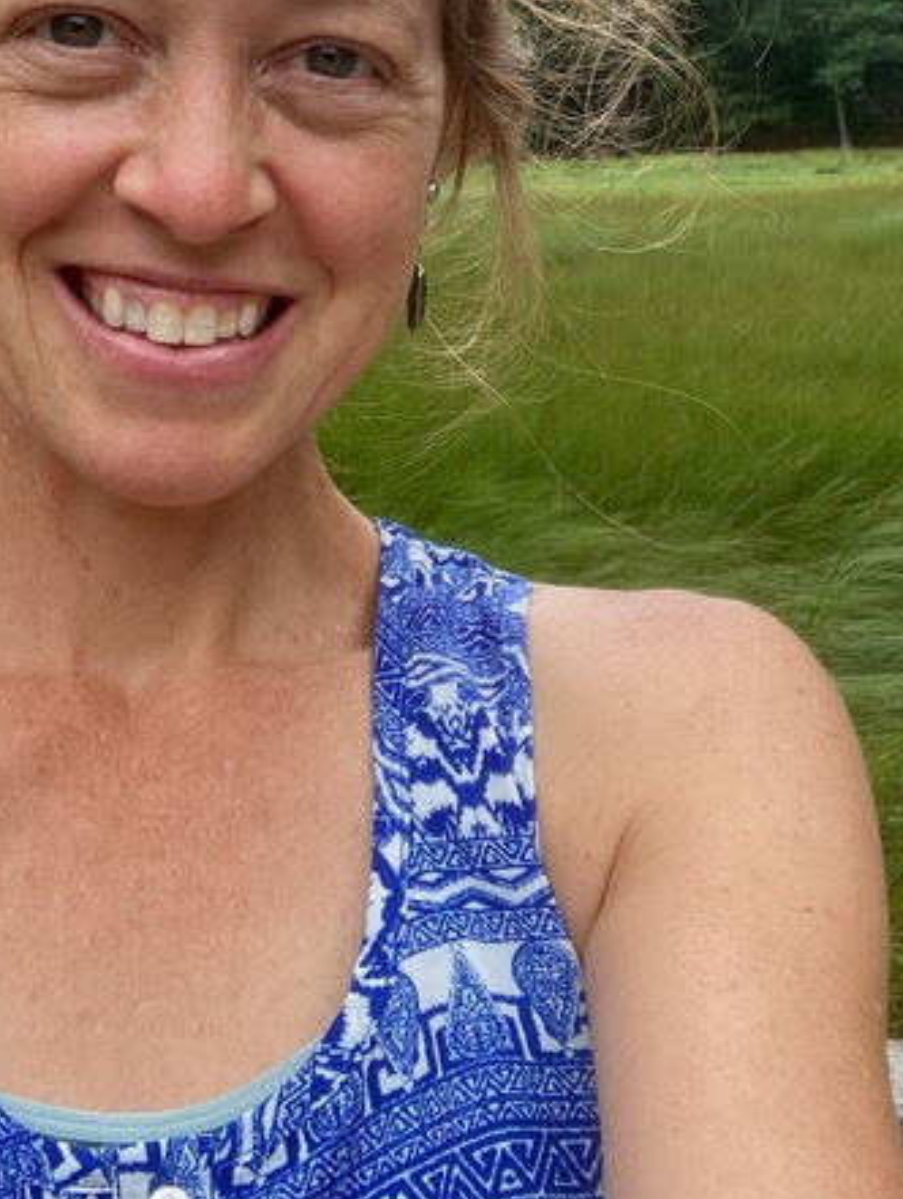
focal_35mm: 58
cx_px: 415
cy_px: 147
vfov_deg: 31.8
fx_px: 2012
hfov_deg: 25.3
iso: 20
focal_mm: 2.87
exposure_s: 1/127
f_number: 2.2
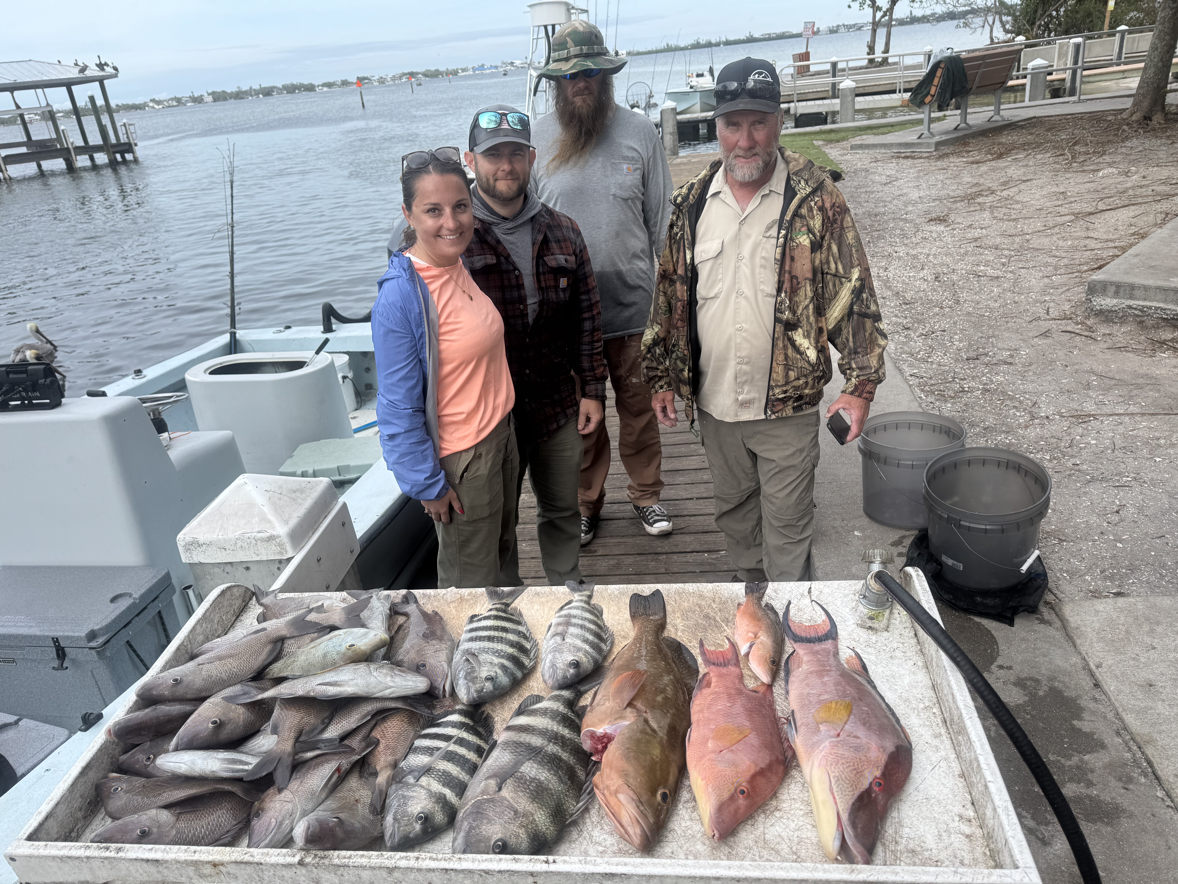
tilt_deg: -25.3
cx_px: 589
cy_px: 442
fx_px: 817
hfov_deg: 71.6
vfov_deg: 56.8
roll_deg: +6.4
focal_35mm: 24
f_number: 1.78
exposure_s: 1/2506
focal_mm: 6.76
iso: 80
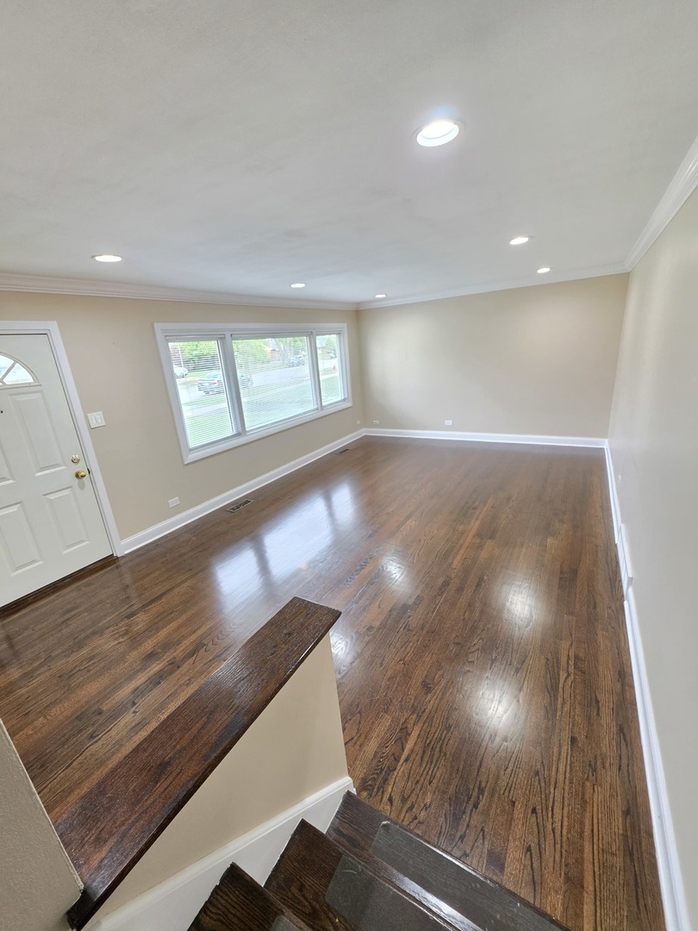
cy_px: 466
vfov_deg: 106.2
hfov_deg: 89.9
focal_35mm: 13
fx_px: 350
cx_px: 349
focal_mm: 2.2
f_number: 1.9
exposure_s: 1/60
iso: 250
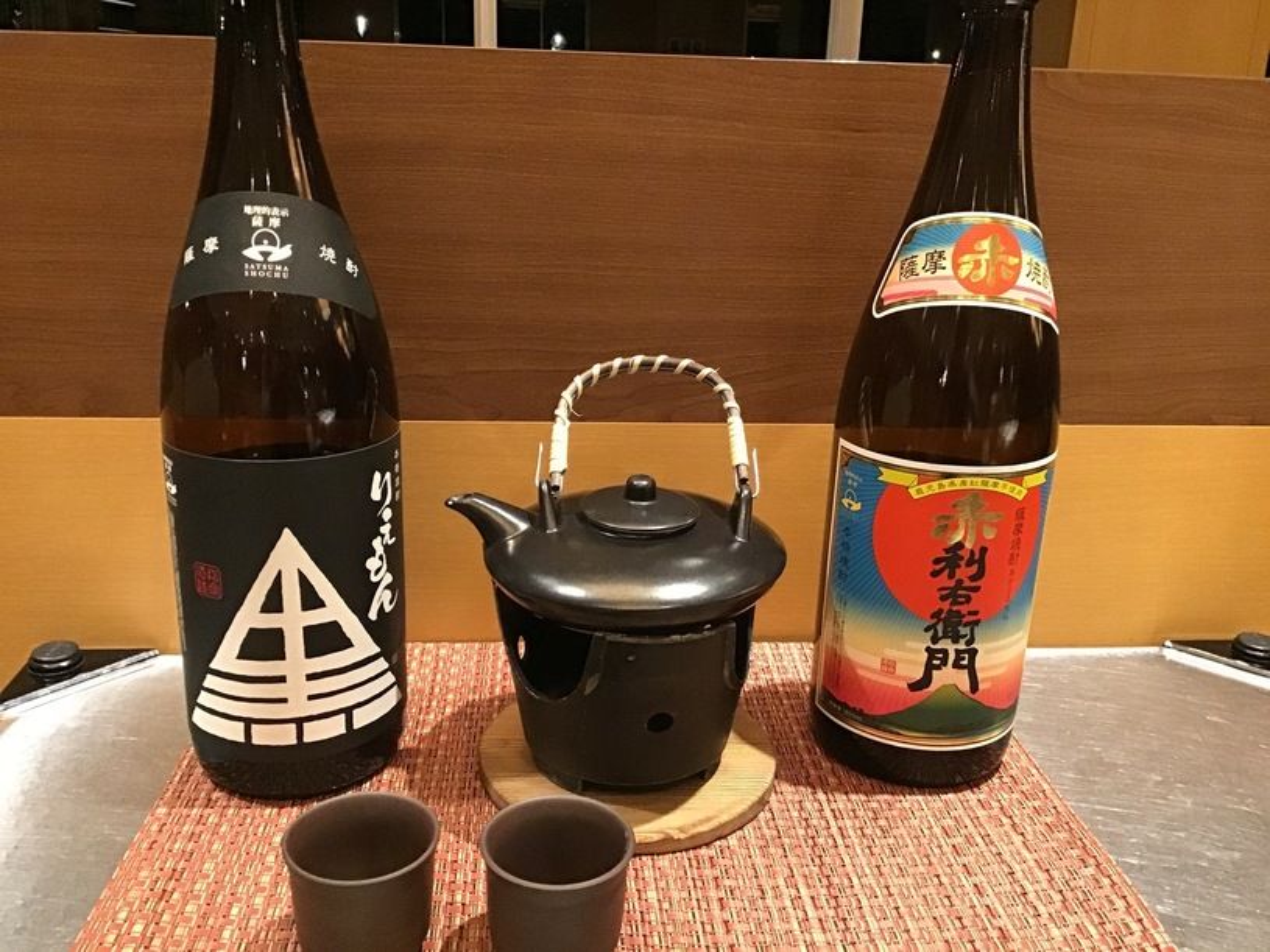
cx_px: 635
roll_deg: -2.2
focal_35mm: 31
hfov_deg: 58.4
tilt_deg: -19.3
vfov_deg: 45.4
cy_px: 476
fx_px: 1137
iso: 320
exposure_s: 1/15
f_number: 2.4
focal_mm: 3.3
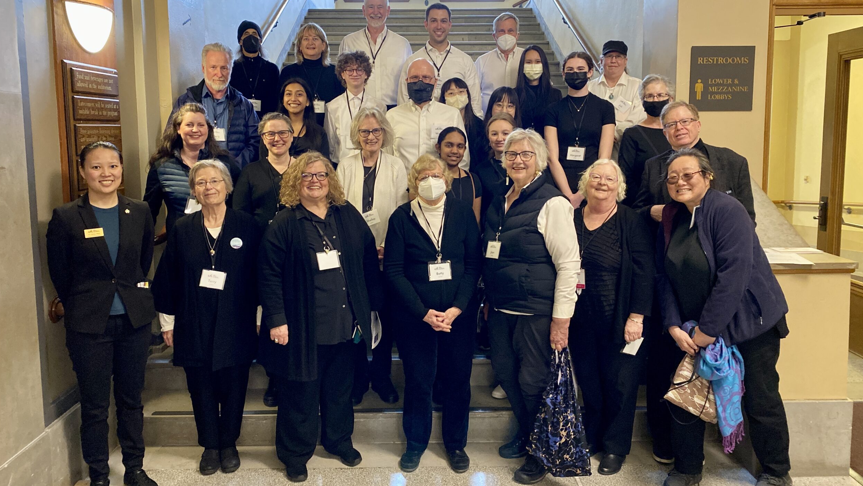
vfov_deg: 40.1
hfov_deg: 66.1
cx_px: 426
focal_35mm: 29
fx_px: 664
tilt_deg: -6.3
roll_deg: +0.2
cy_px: 207
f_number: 1.8
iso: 400
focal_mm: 4.25
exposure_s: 1/40
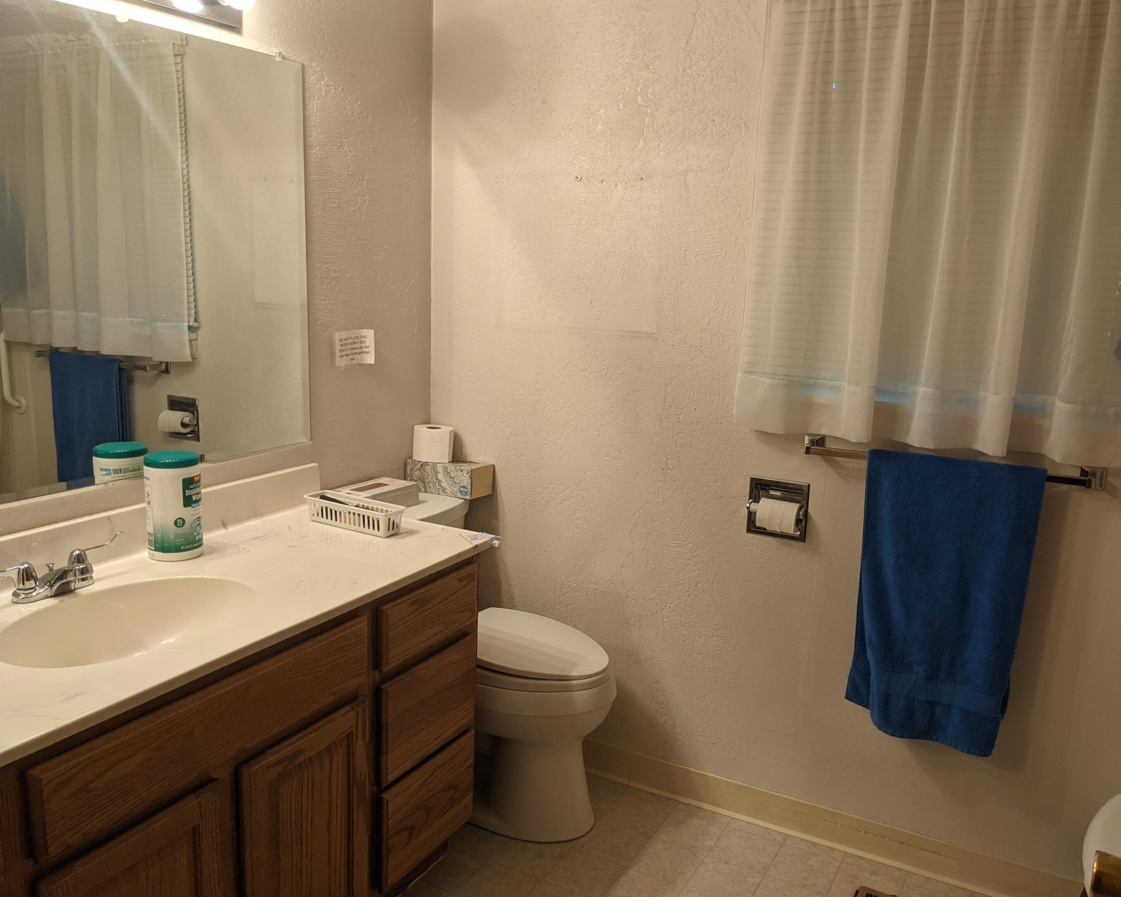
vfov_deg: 50.0
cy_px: 449
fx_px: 962
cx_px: 598
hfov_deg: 60.4
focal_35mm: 29
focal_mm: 4.38
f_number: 1.73
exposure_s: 1/120
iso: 103
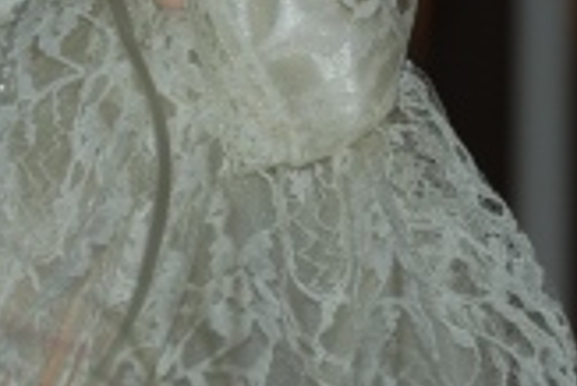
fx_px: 7556
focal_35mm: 471
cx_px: 241
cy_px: 85
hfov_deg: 4.4
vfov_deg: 2.9
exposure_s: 1/60
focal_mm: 80
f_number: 5.6
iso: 200
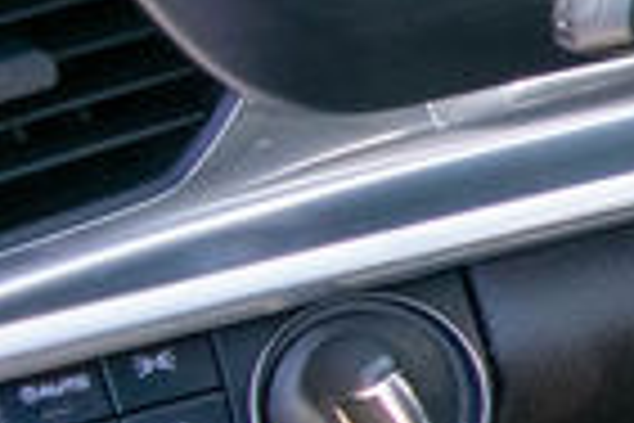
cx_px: 2262
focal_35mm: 196
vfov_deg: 7.0
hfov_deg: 8.0
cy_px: 160
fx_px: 3452
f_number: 4
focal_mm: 18
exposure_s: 1/1000
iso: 800
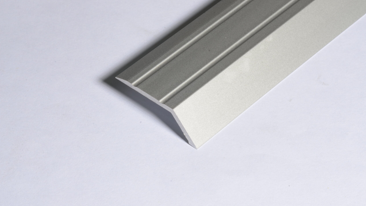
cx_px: 183
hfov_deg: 13.0
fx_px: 1606
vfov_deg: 7.3
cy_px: 90
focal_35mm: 166
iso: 160
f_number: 29
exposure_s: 1/10
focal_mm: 105
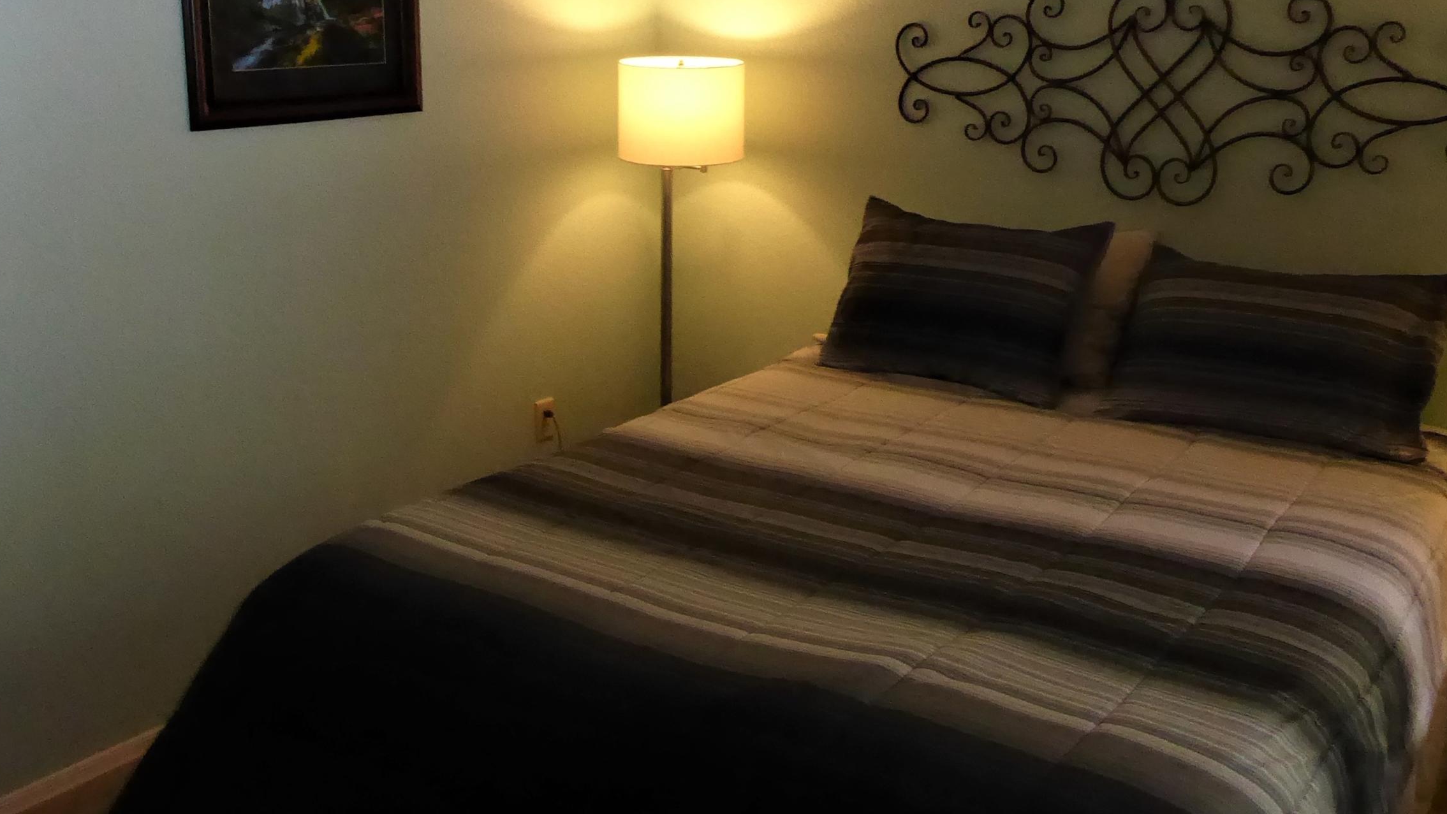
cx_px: 733
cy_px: 297
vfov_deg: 32.7
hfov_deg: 55.3
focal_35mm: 36
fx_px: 1381
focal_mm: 4.3
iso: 800
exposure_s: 1/125
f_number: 3.3
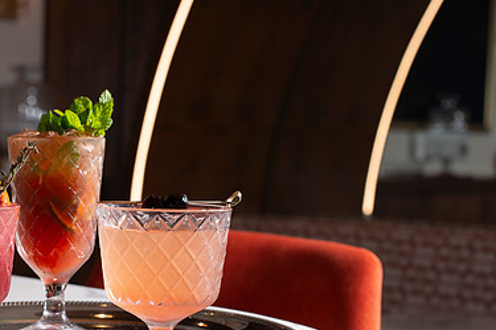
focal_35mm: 82
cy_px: 246
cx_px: 113
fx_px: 1130
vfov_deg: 16.6
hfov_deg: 24.4
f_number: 5.6
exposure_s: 1/250
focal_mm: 50
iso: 200
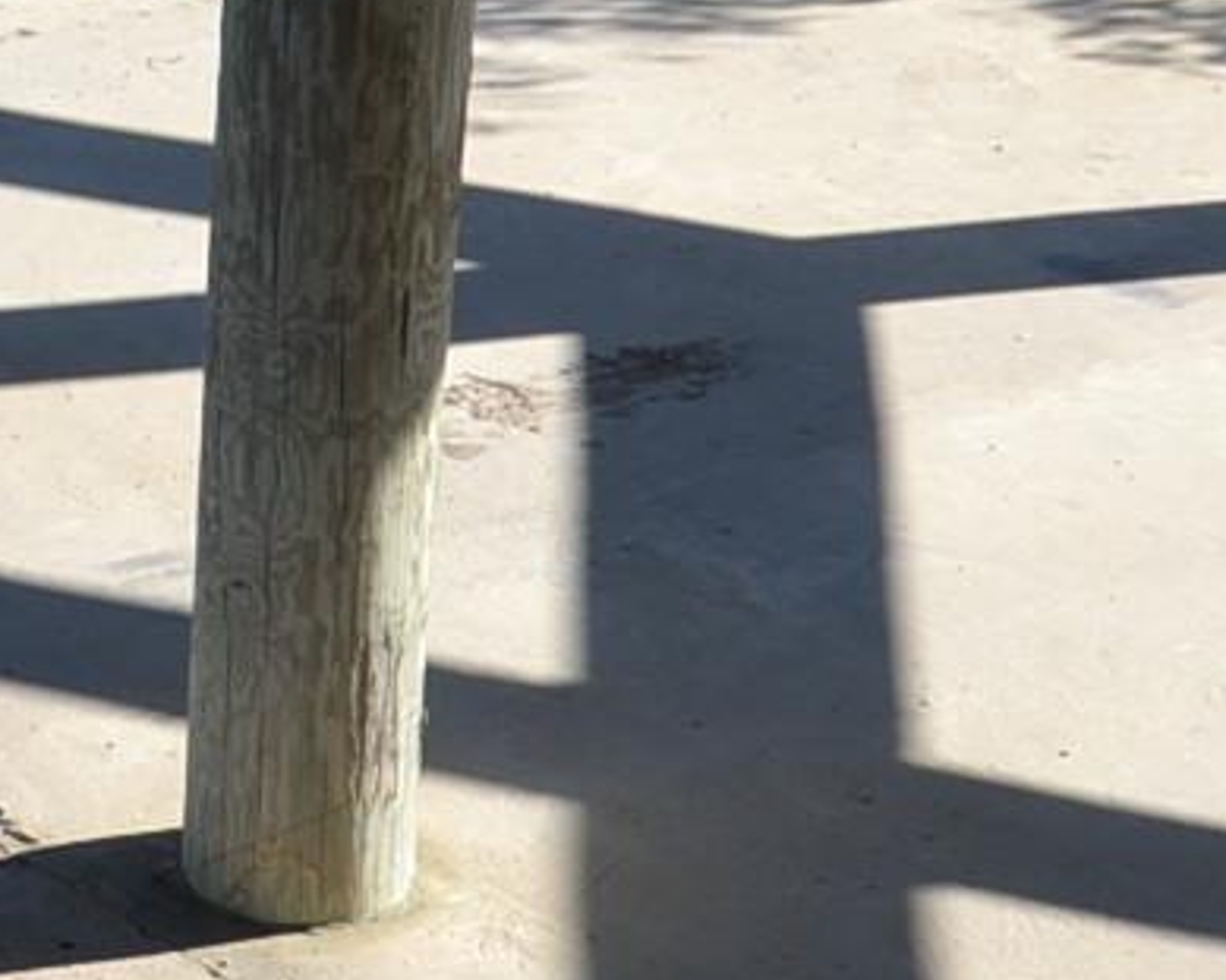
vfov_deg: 10.1
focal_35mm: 150
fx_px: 5441
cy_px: -296
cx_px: 25
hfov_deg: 12.7
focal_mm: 18
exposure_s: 1/200
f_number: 7.1
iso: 100
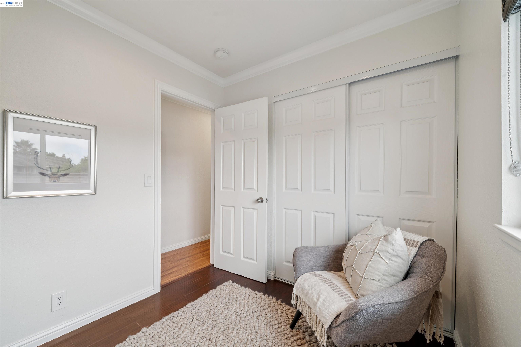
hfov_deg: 108.3
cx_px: 260
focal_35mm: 13
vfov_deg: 85.4
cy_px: 174
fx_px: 188
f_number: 8
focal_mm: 13
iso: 100
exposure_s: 1/10
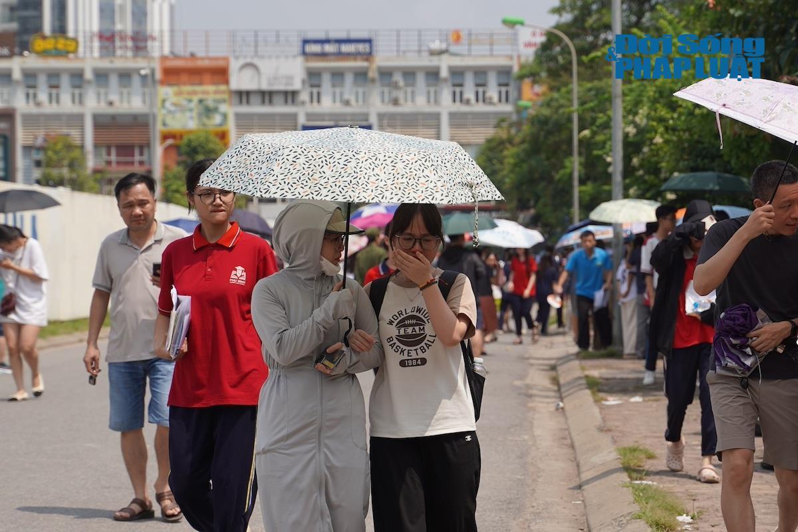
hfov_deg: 19.5
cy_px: 266
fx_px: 2327
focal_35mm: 105
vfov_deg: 13.0
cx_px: 399
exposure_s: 1/1250
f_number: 4.5
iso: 100
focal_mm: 70
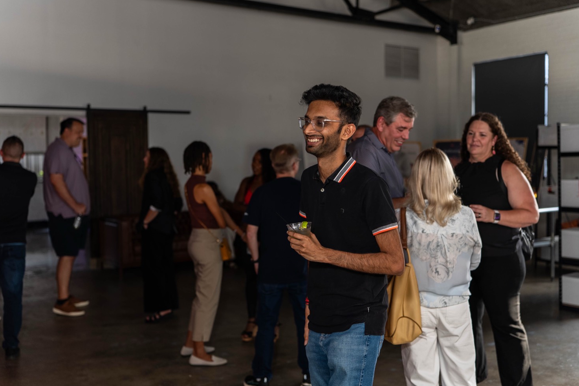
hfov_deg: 50.7
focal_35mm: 38
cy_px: 189
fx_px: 611
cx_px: 284
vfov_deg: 35.1
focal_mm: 35
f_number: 2
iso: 250
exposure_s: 1/125
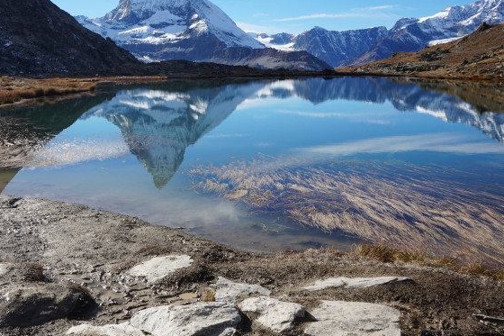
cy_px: 119
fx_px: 570
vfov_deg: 32.6
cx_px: 154
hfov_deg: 46.7
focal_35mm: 41
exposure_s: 1/125
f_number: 14
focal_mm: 19
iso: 100
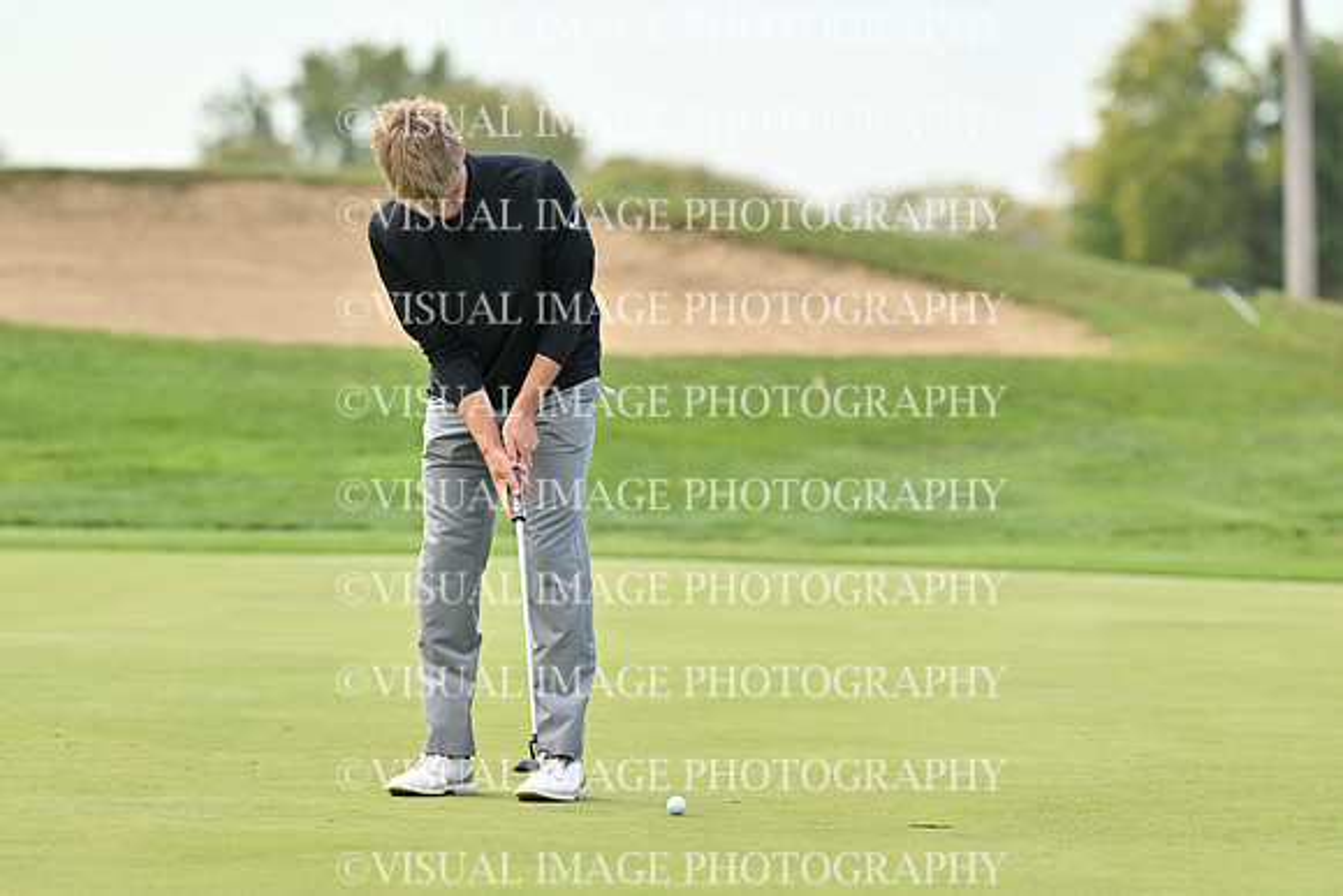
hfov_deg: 6.9
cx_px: 672
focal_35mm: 300
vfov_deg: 4.6
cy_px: 448
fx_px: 11194
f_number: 3.5
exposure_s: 1/1250
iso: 200
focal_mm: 200
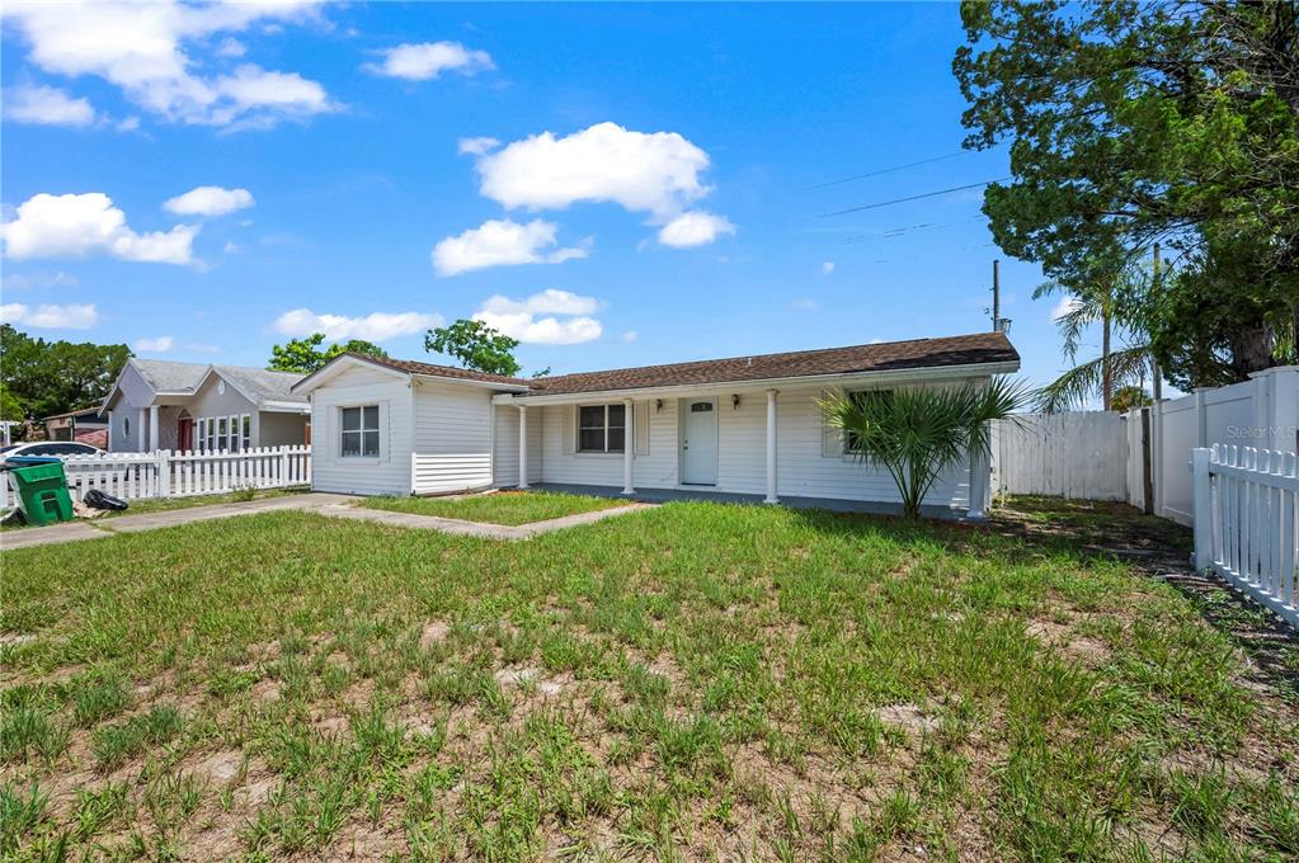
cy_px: 432
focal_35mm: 14
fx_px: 505
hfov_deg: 104.3
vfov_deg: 81.1
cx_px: 650
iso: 400
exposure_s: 1/500
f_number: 8
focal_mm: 14
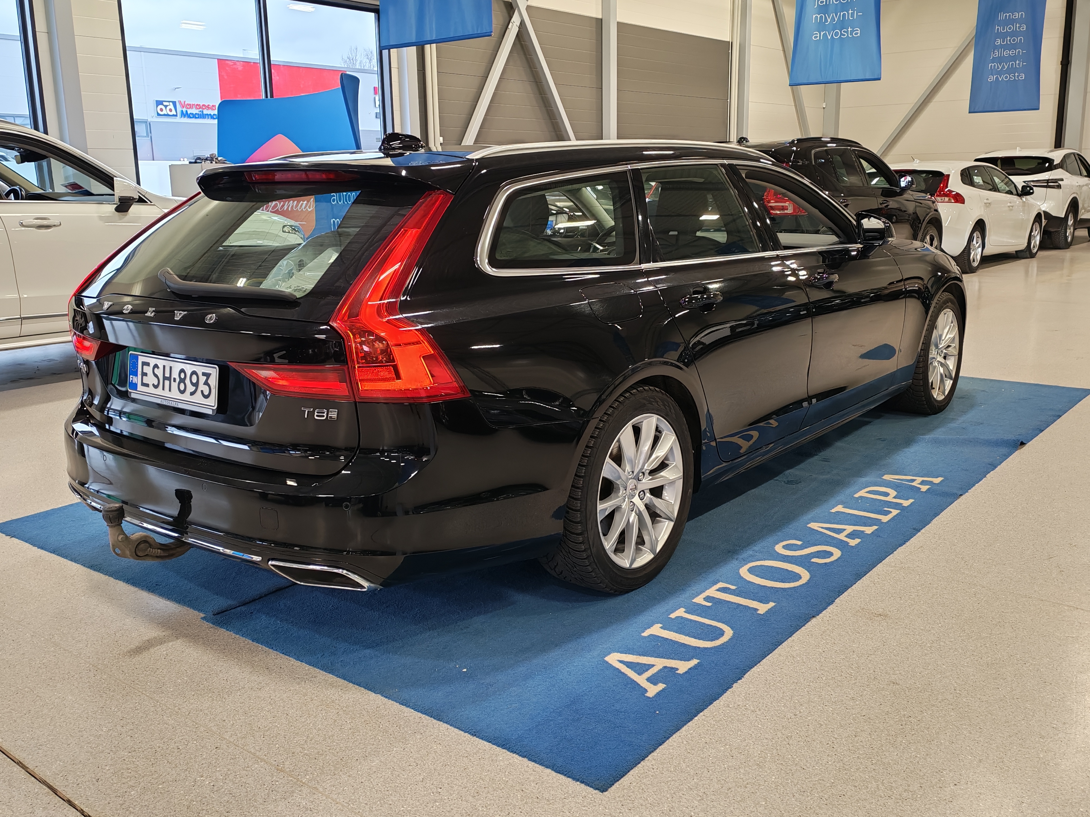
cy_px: 408
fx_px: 1039
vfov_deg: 42.9
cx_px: 545
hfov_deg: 55.4
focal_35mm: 33
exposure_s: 1/100
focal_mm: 6.12
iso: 164
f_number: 1.9
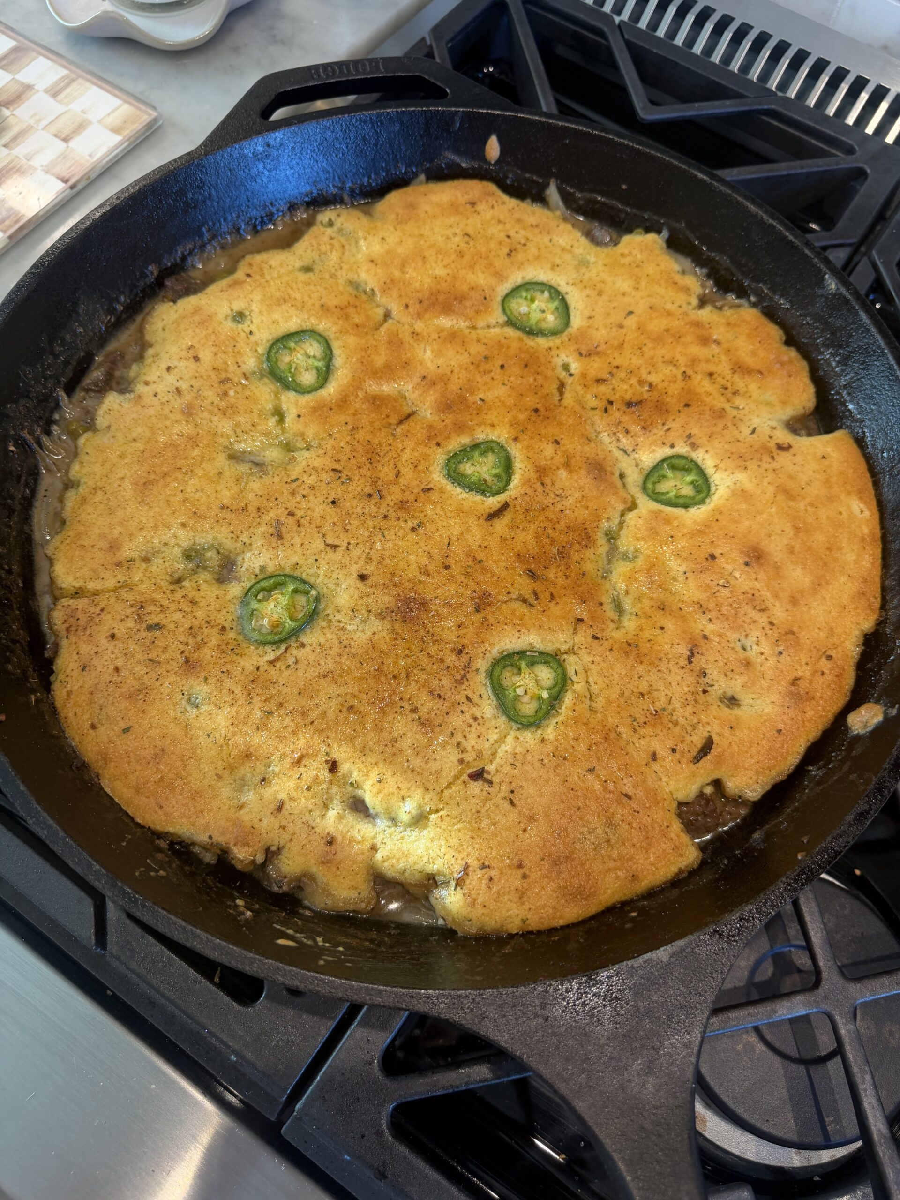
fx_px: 832
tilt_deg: -66.2
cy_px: 600
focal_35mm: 24
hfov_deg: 56.8
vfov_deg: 71.6
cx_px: 450
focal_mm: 6.76
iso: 100
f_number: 1.78
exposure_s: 1/120
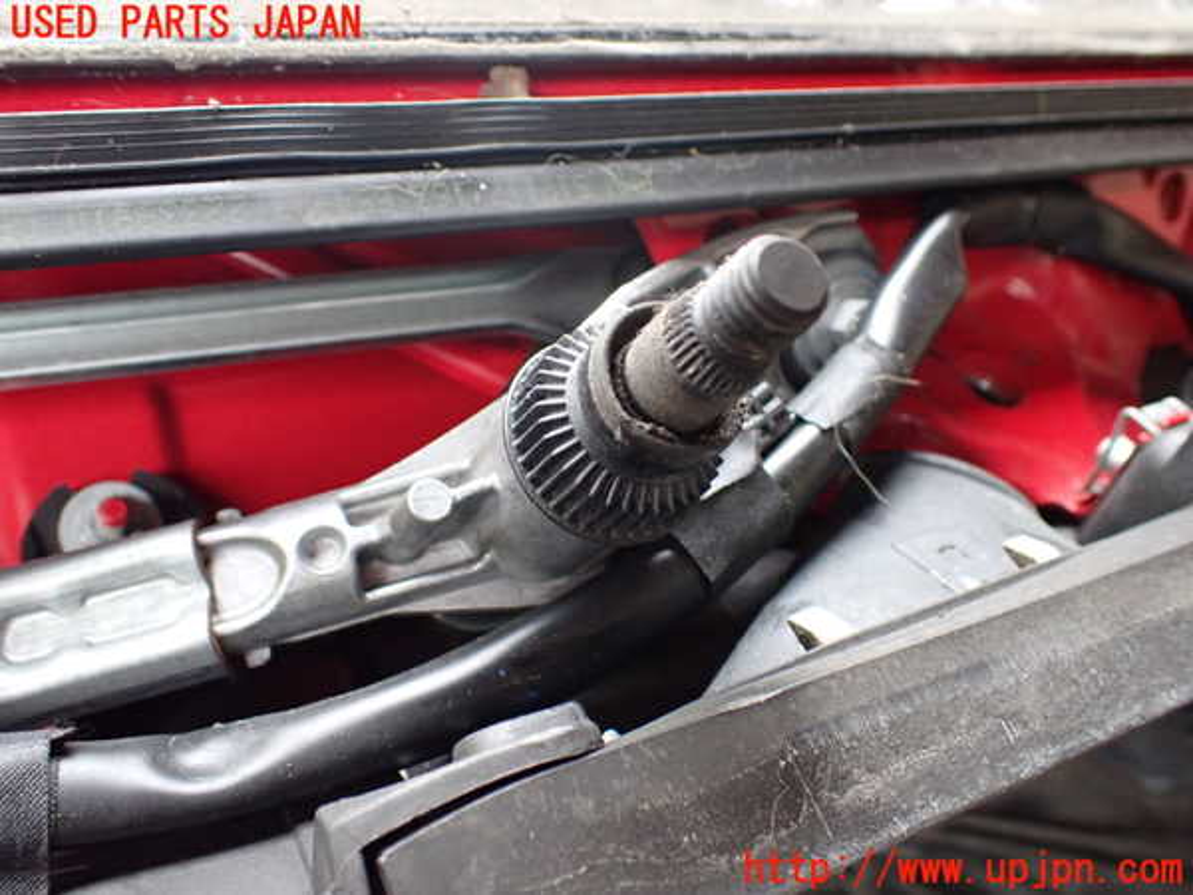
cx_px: 596
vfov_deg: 46.8
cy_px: 448
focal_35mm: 30
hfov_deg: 60.0
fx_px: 1034
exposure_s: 1/60
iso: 800
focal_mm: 5.4
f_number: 2.3
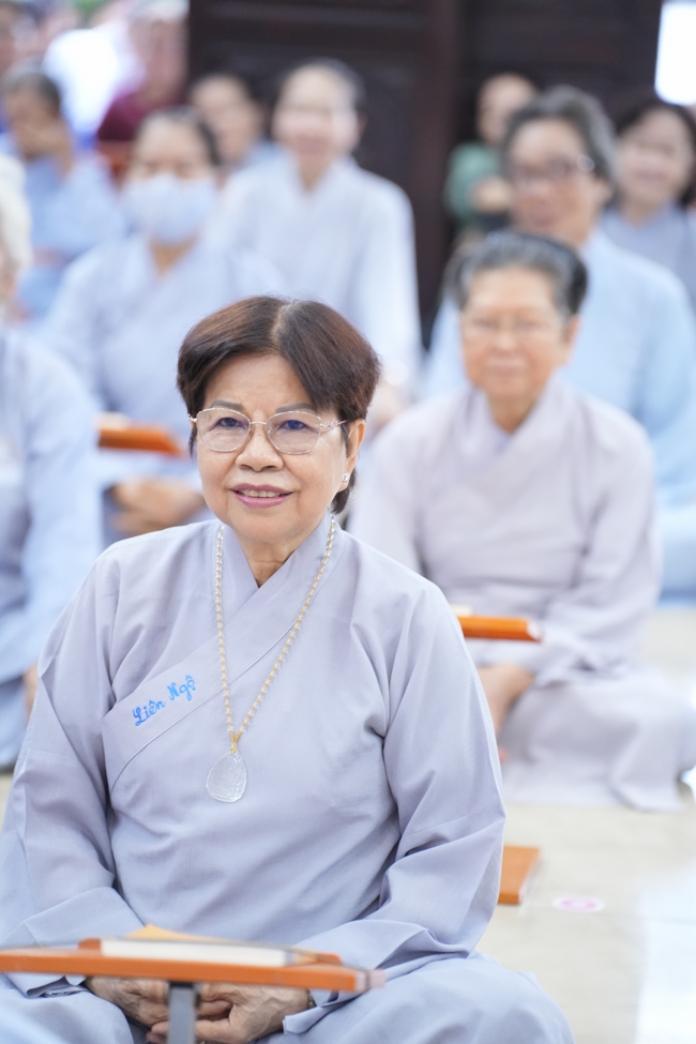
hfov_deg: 11.1
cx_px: 348
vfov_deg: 16.7
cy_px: 522
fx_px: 3567
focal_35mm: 123
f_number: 2.8
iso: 5000
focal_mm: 123
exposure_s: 1/125
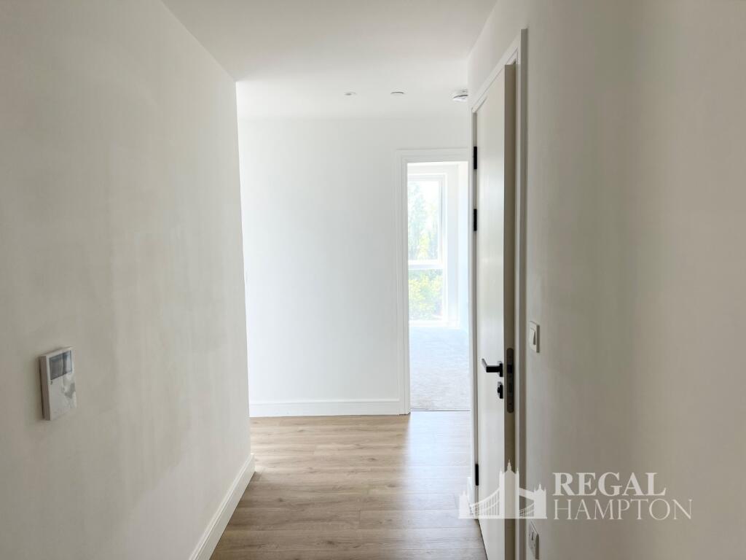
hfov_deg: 67.3
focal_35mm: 26
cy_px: 280
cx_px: 373
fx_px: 560
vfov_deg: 53.1
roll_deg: +0.4
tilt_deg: -3.6
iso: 40
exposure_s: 1/121
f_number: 1.5
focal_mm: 5.7
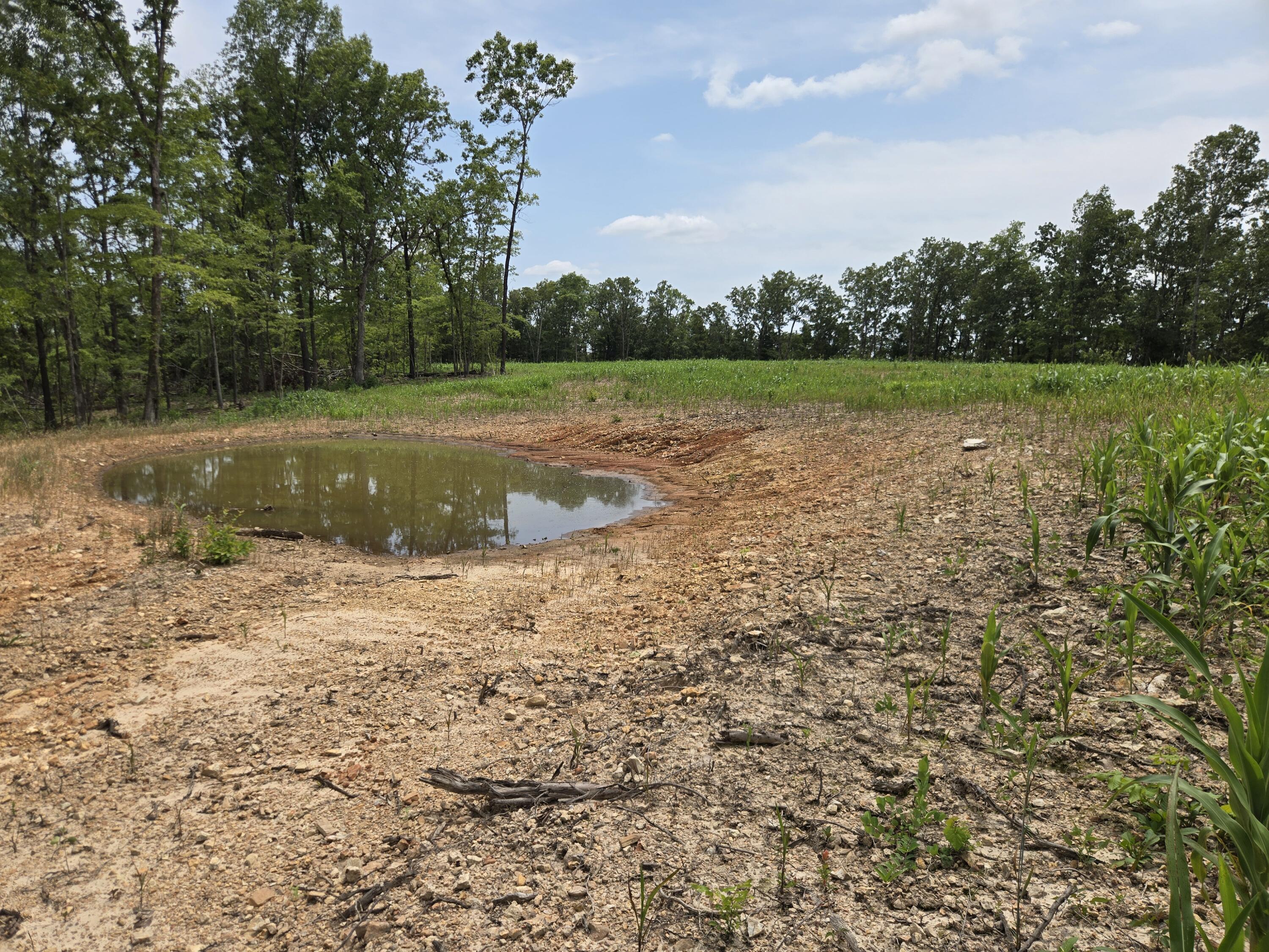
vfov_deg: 58.9
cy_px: 476
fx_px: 843
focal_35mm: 23
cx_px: 634
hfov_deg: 73.9
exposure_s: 1/2192
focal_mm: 5.4
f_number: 1.8
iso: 25
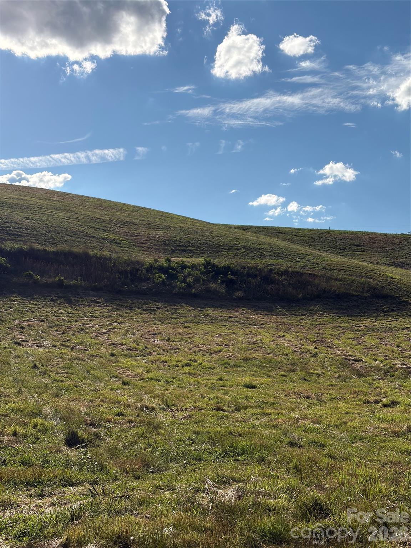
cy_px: 274
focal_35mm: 52
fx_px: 823
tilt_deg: +5.7
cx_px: 206
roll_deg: -1.7
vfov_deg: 36.8
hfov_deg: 28.0
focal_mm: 5.96
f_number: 1.6
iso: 40
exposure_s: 1/7042
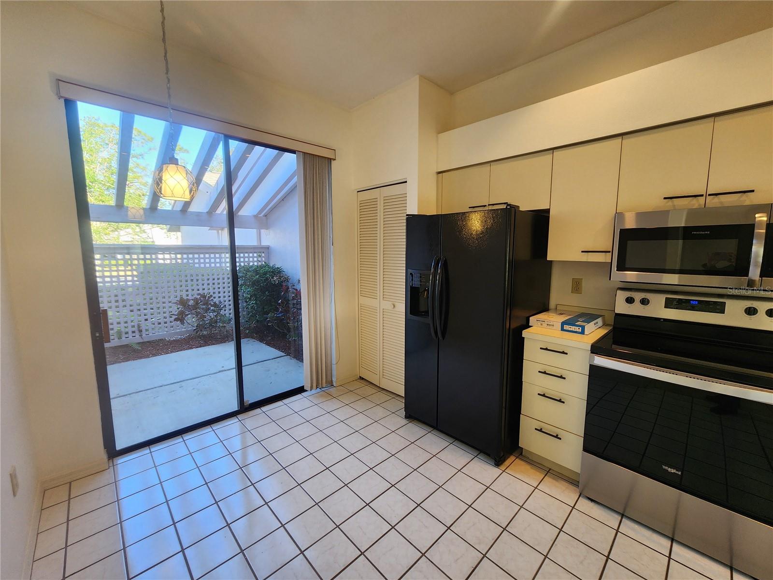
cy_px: 290
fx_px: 290
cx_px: 386
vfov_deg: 89.9
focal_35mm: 13
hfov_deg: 106.2
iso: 100
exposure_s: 1/60
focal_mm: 2.2
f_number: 2.2
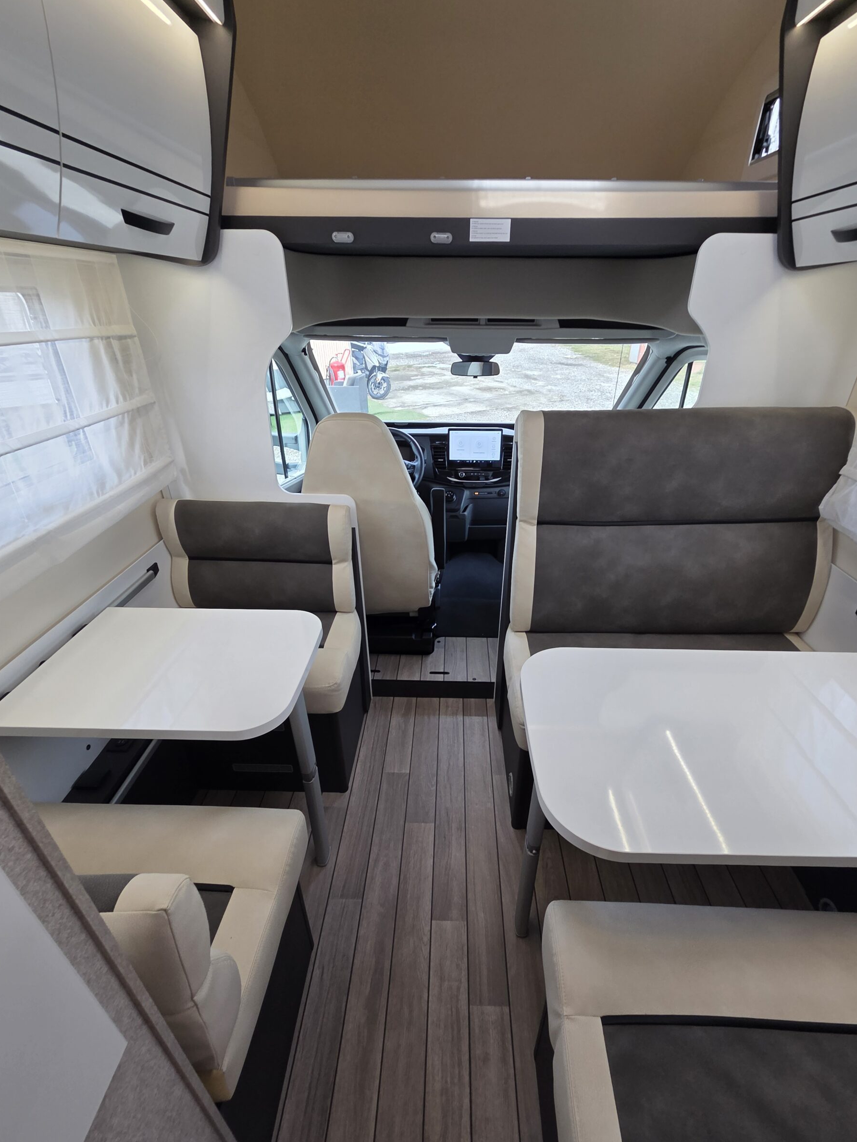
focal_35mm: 14
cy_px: 598
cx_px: 443
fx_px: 462
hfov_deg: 85.6
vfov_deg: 102.0
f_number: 2.2
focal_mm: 2.2
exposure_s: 1/109
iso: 50
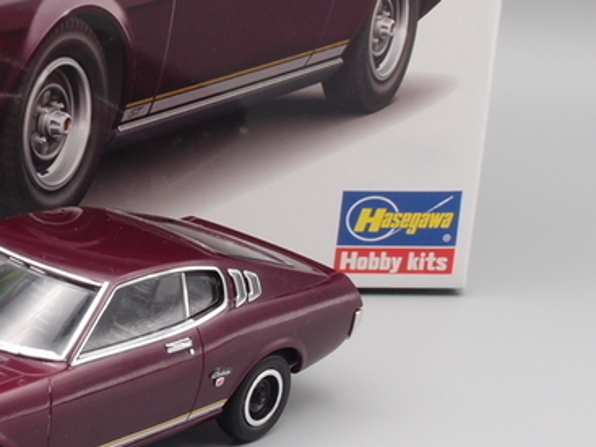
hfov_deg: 17.5
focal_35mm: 109
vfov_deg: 13.5
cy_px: 81
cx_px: -47
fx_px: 1876
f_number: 8
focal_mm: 10.83
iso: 100
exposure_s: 1/8
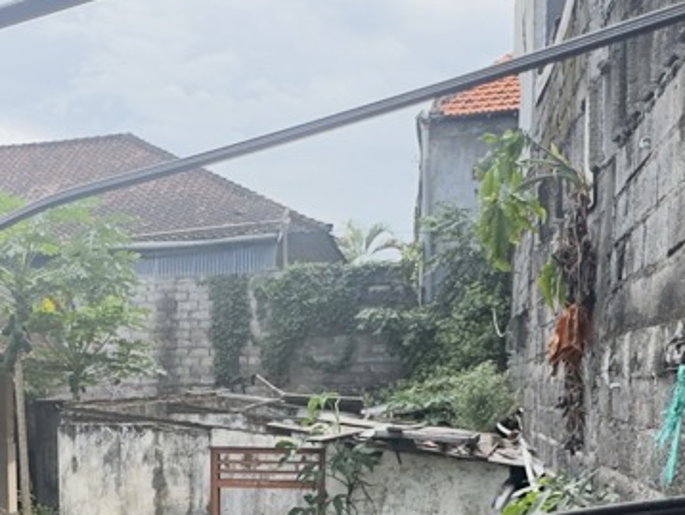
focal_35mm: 50
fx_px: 990
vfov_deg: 27.5
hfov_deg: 36.2
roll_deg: +1.0
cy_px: 509
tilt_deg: -7.9
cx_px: 88
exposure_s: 1/233
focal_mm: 2.22
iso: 40
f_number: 2.2
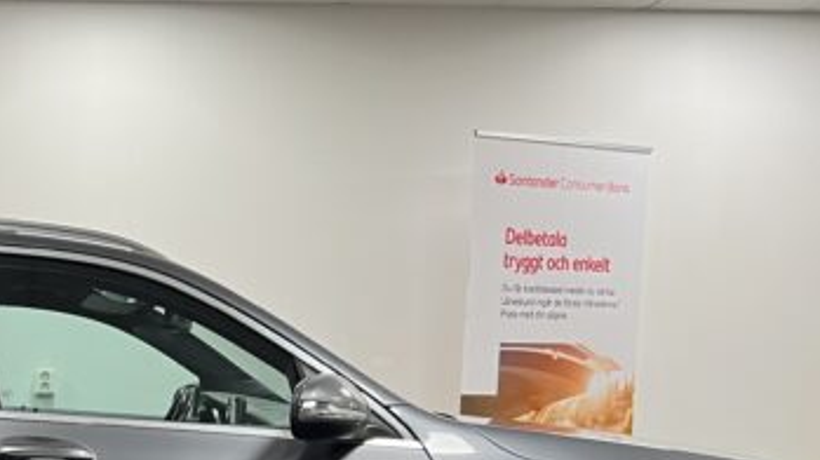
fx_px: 1413
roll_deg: -0.9
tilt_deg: -5.5
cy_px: 512
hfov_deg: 30.4
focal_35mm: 65
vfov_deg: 17.8
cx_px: 31
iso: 80
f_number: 1.5
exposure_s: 1/50
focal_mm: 5.7
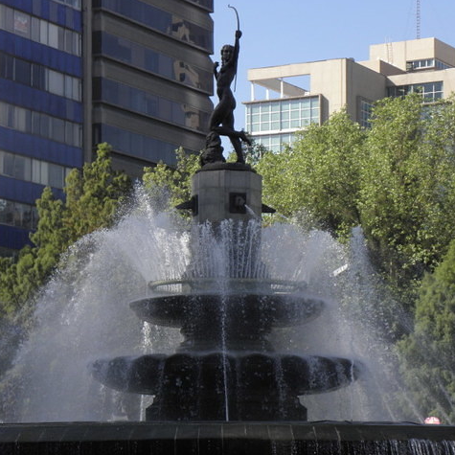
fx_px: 1948
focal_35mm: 131
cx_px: 215
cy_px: 226
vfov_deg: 13.3
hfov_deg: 13.3
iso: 100
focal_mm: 19.73
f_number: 5
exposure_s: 1/320
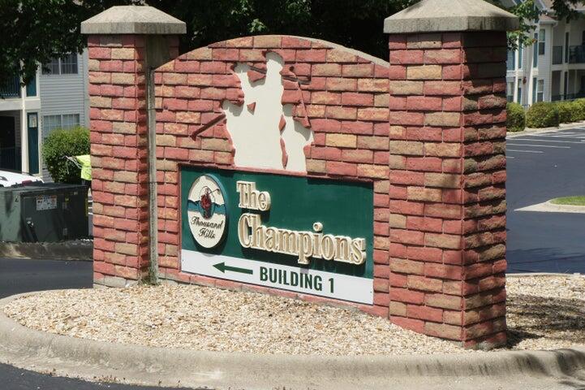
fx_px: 1340
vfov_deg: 16.5
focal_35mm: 82
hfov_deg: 24.6
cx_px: 292
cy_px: 195
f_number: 9
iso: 200
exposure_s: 1/400
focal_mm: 55
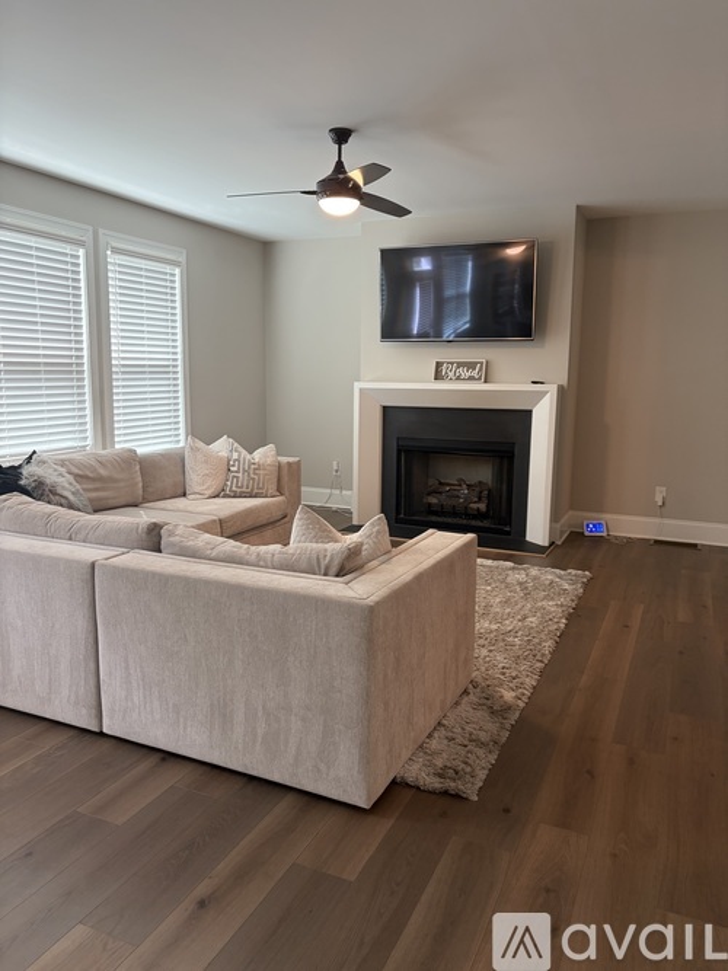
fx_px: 729
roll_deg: -0.6
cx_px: 364
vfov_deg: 67.3
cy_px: 486
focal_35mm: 26
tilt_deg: -8.5
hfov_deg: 53.0
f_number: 1.6
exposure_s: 1/60
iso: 100
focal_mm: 5.96
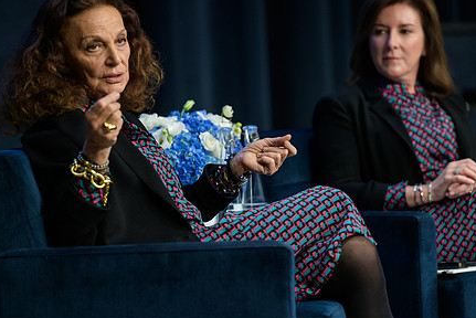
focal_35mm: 269
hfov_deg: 7.7
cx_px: 271
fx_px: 3559
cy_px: 141
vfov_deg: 5.1
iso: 1000
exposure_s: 1/200
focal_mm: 200
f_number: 3.2
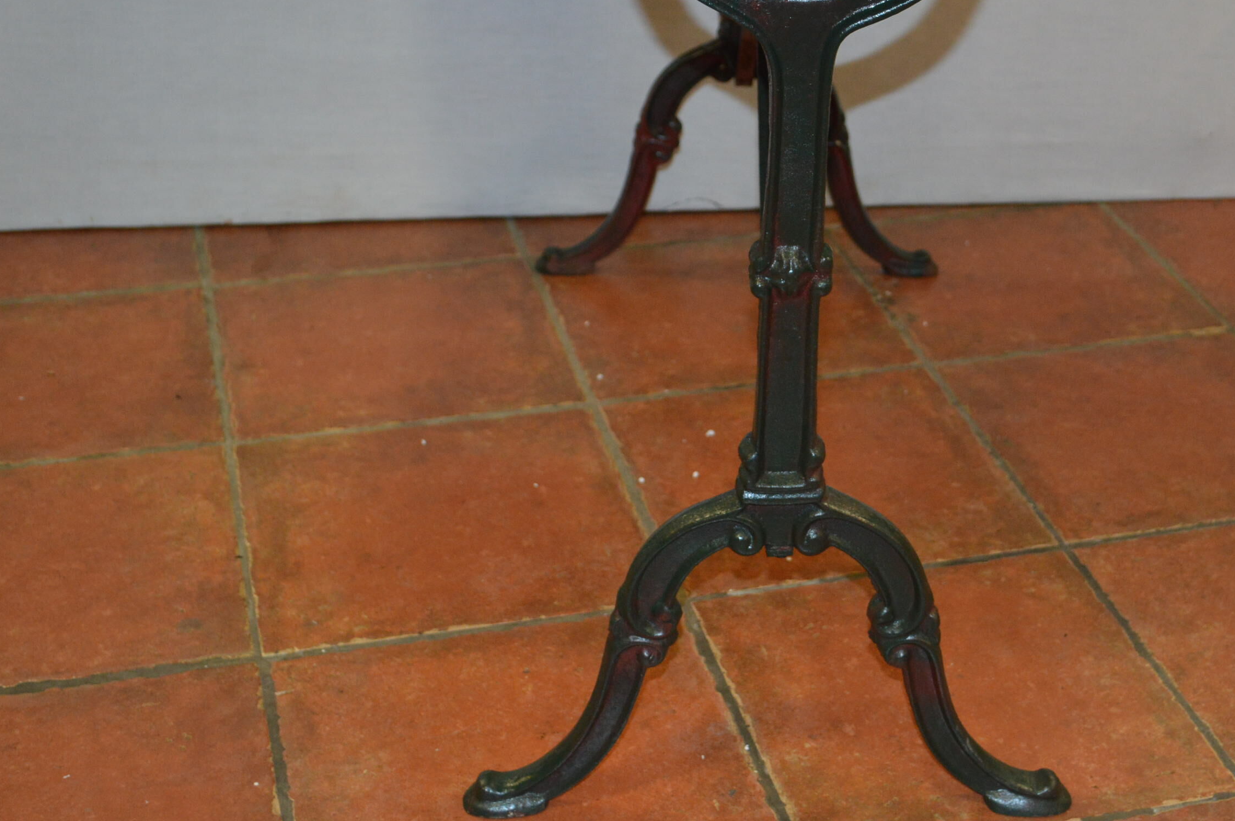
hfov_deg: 33.2
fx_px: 2056
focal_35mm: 60
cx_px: 803
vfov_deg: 22.5
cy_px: 287
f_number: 4.5
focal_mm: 30
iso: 1000
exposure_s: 1/60
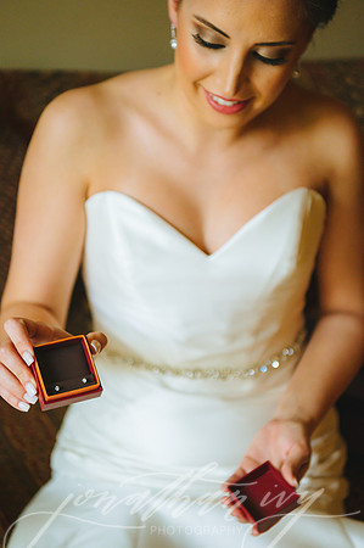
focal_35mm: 70
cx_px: 182
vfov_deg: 28.9
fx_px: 1064
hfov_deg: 19.4
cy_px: 274
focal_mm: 70
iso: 4000
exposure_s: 1/100
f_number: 2.8
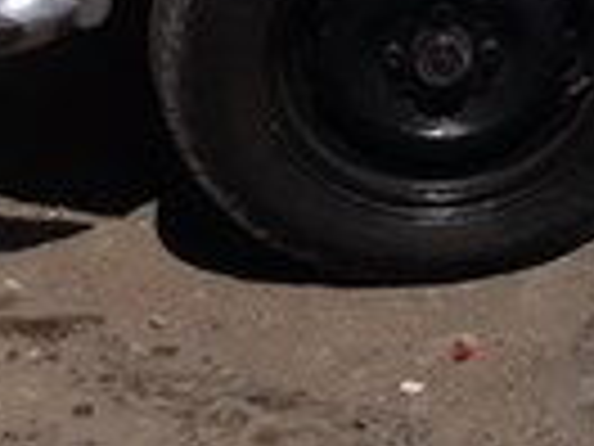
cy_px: -110
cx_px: 1341
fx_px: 2317
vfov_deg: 10.8
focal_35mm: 135
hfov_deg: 12.2
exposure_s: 1/4219
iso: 40
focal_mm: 3.71
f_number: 1.7
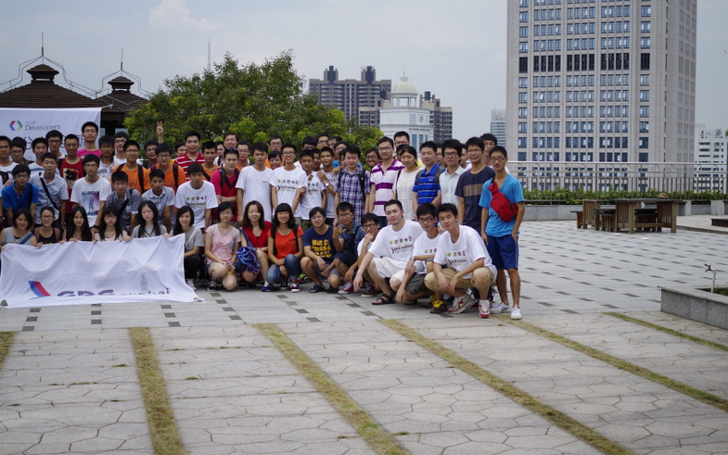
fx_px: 1072
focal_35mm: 54
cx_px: 361
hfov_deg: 37.5
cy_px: 219
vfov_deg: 24.0
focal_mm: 35
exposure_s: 1/2000
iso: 100
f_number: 2.4
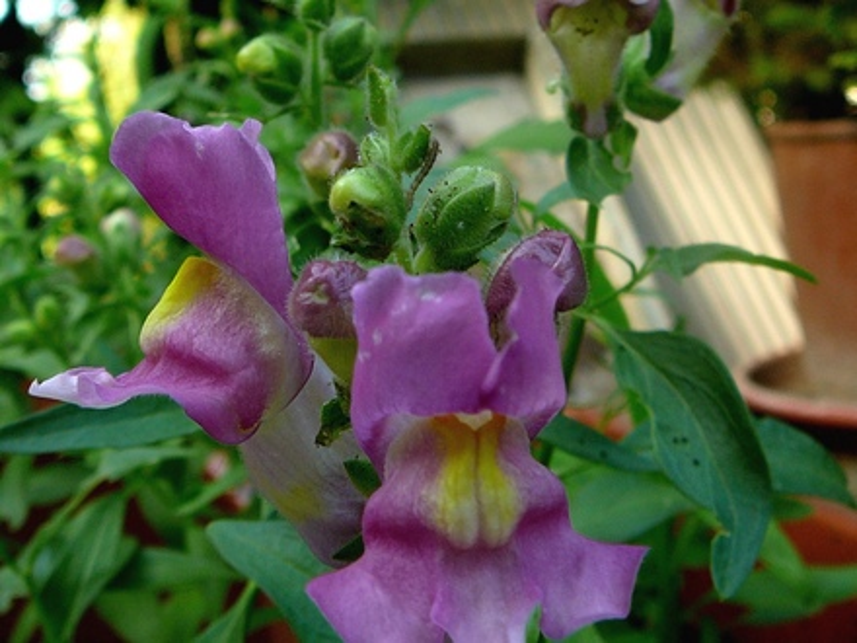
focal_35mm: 35
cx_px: 428
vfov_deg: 40.7
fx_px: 867
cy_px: 322
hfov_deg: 52.6
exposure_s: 1/100
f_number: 2.8
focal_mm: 5.2
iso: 80
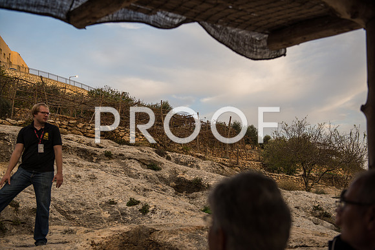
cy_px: 125
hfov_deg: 44.5
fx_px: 458
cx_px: 188
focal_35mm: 44
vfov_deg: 30.5
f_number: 2.8
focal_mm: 44
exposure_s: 1/160
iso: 200
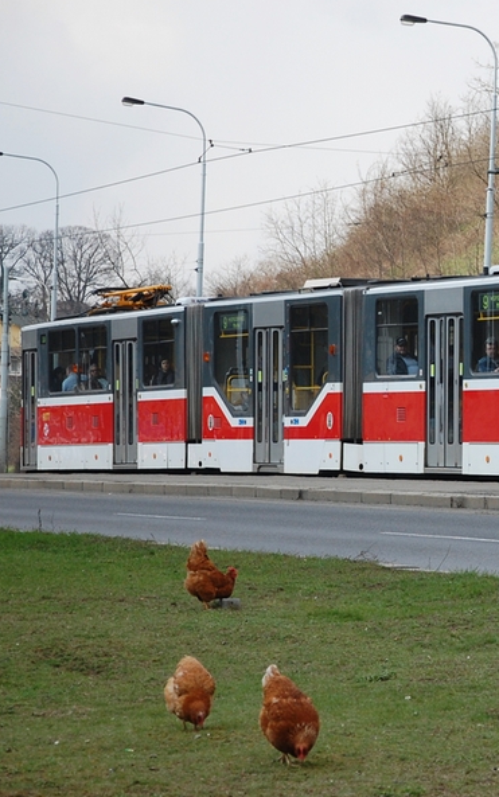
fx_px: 3778
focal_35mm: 174
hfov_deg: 7.5
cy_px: 398
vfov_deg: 12.1
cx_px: 542
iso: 400
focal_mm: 75
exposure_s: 1/1000
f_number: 5.6
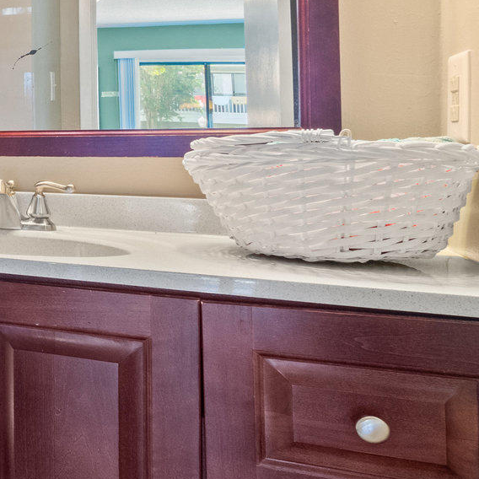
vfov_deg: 36.3
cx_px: -277
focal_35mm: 46
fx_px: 720
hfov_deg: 25.4
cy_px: 147
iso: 800
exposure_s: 1.3
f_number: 8
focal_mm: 10
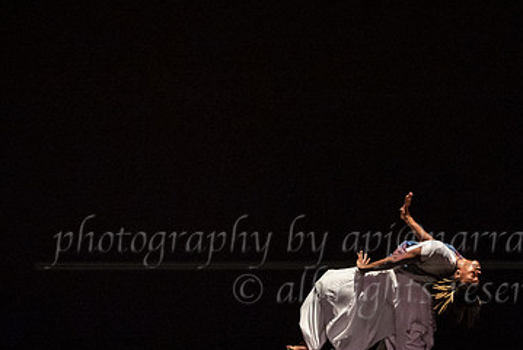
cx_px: 393
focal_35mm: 122
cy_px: 271
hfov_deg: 16.7
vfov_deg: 11.2
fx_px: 1774
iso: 6400
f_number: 4
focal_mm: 61
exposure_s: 1/400
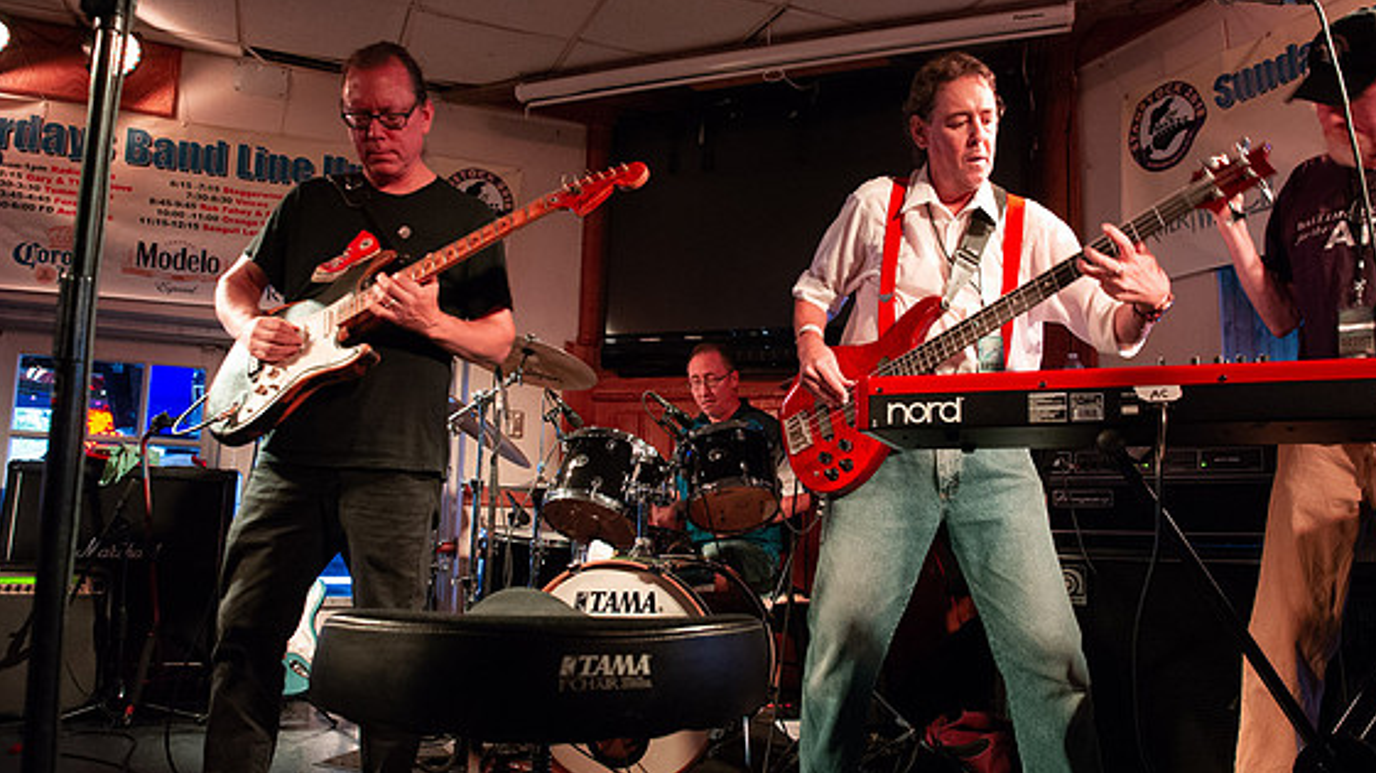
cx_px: 709
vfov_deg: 44.3
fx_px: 948
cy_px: 407
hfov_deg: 71.9
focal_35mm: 26
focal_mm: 24
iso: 6400
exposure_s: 1/50
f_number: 6.3
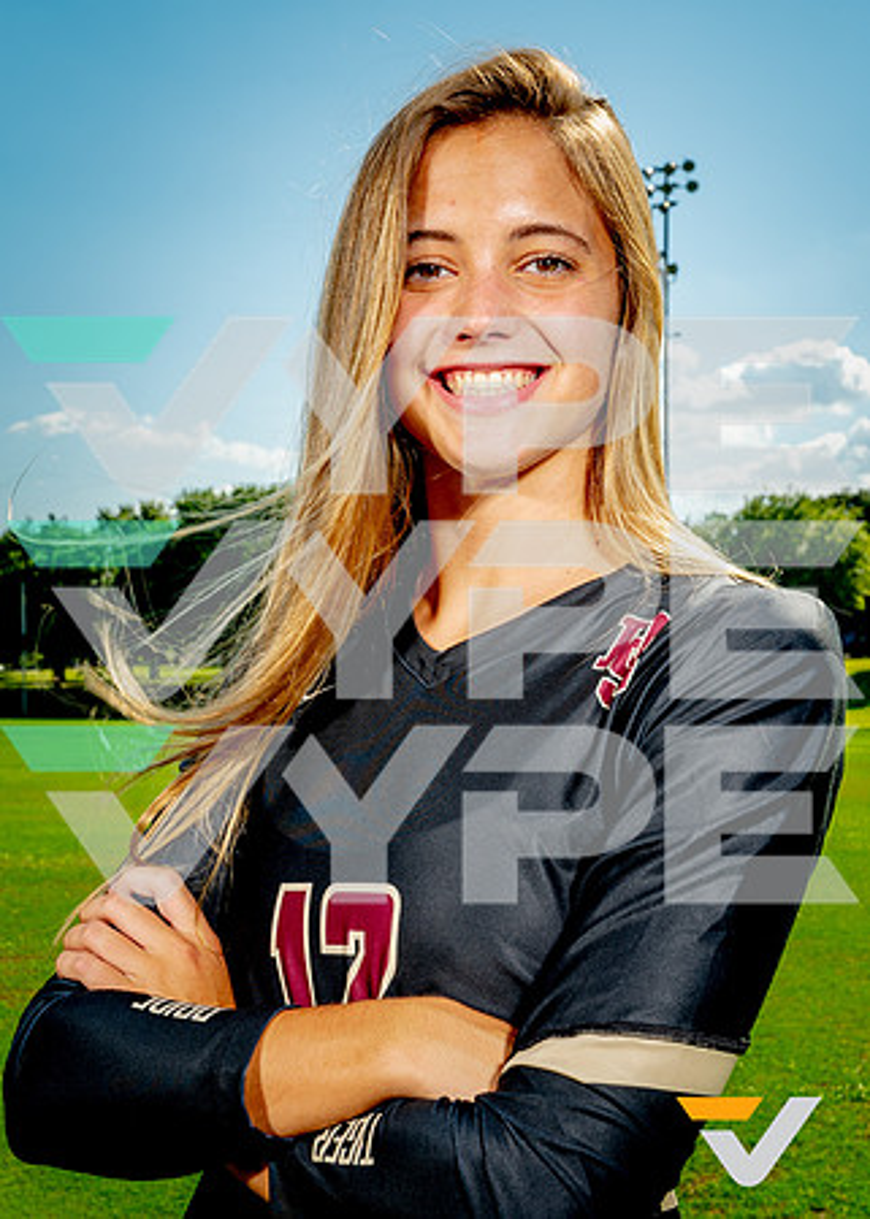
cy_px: 610
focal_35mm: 65
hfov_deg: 22.0
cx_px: 430
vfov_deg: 30.5
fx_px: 2235
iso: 100
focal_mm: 44
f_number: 11
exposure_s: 1/125
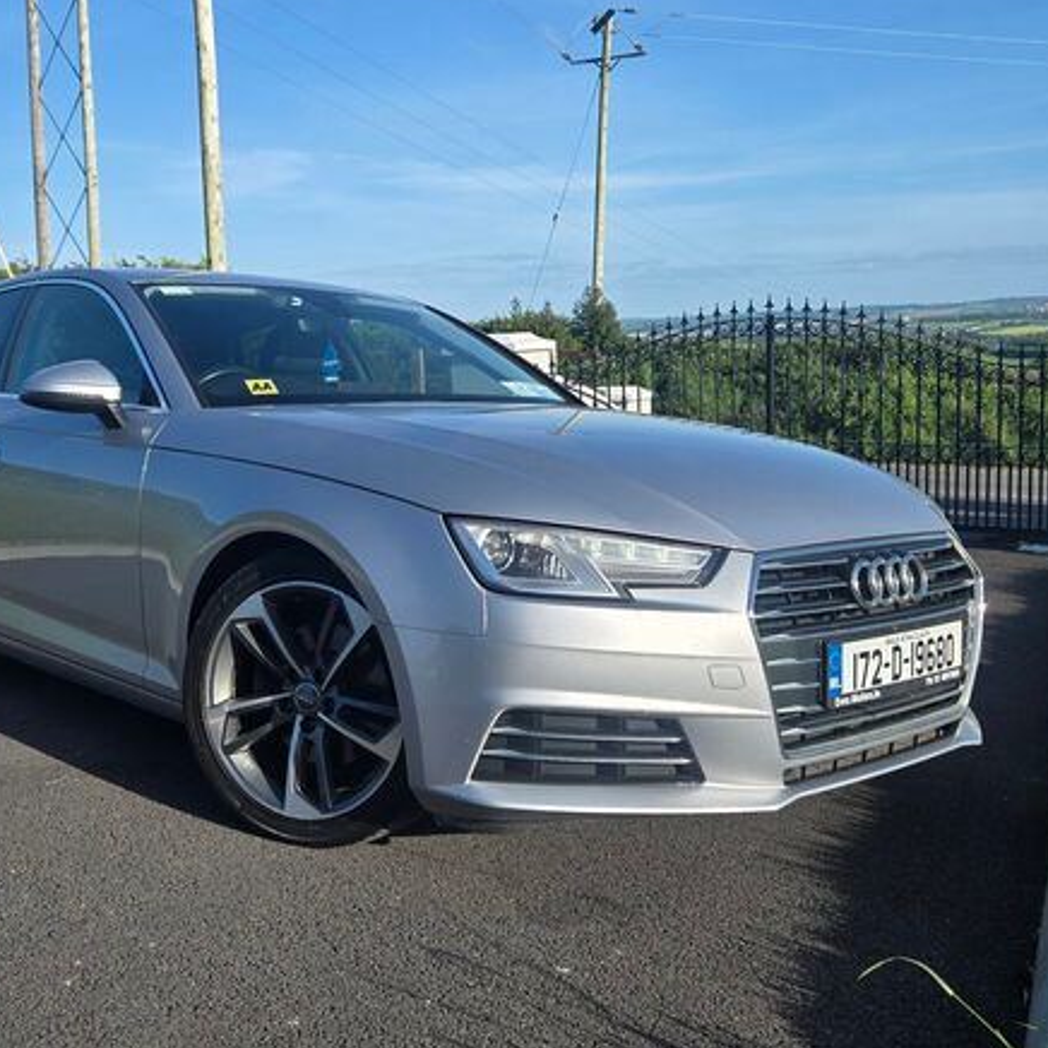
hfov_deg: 56.5
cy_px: 514
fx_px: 959
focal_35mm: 28
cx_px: 382
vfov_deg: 57.3
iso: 50
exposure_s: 1/2921
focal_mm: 5.4
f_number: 1.8
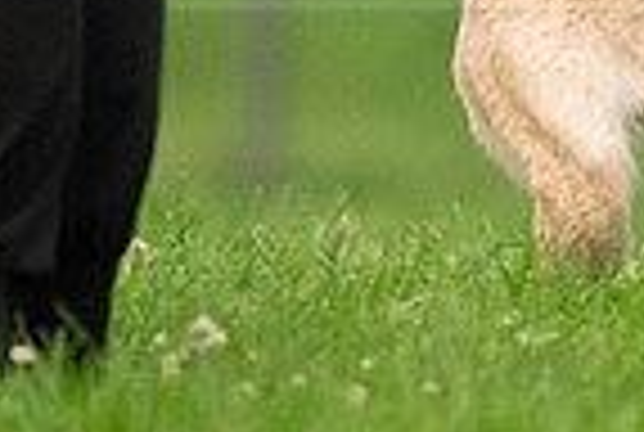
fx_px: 43507
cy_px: -61
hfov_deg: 0.8
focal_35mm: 2427
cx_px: 599
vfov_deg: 0.6
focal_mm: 600
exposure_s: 1/2000
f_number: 6.3
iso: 6400
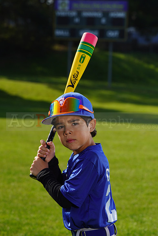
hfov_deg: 8.1
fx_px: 1112
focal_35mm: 169
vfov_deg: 12.2
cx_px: 79
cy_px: 118
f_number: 10
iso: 100
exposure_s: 1/250
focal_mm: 169
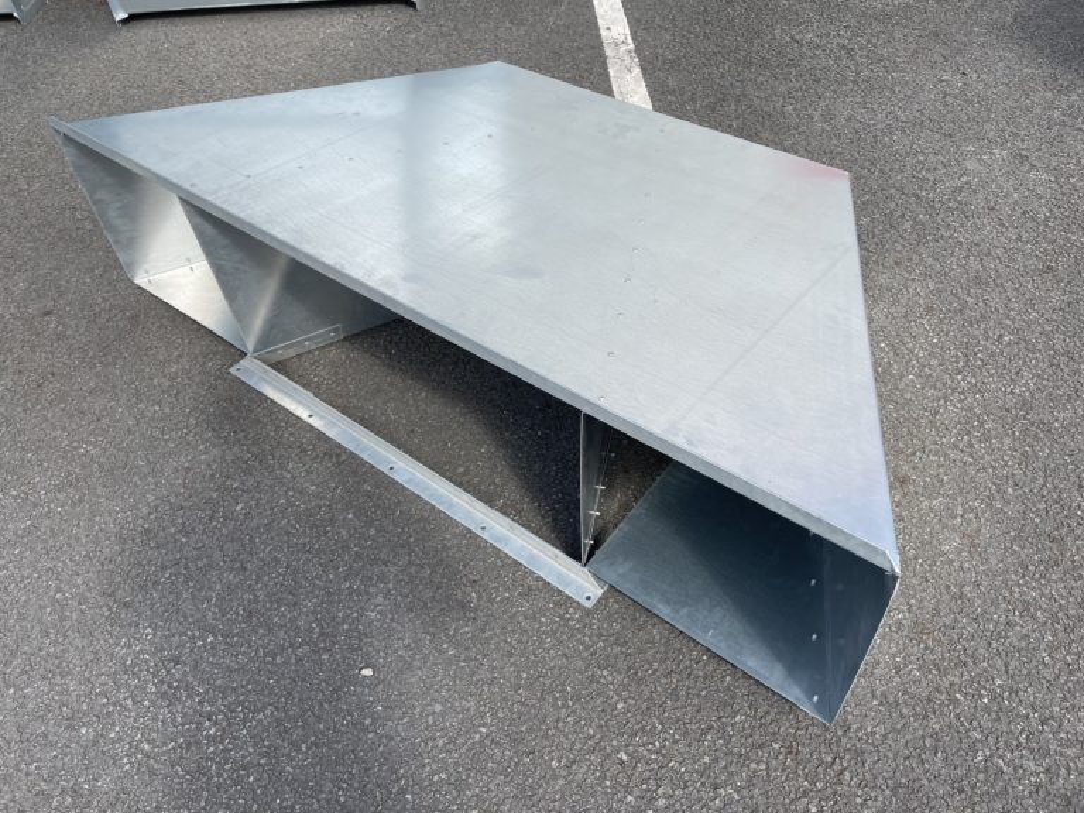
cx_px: 542
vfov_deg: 53.1
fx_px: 814
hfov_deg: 67.3
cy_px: 406
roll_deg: +4.0
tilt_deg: -44.9
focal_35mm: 26
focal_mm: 4.2
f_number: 1.6
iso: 32
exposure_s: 1/2353
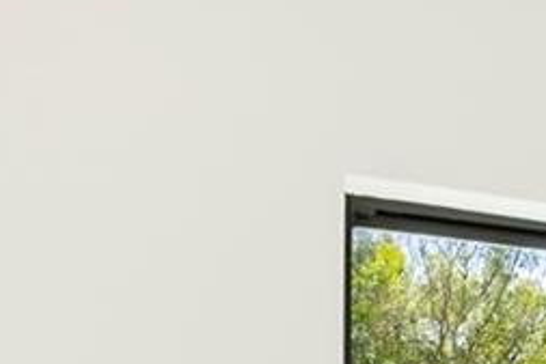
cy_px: 573
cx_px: 1165
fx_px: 1581
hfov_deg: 15.0
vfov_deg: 12.4
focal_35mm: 104
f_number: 6.3
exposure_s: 1/60
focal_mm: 11
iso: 250
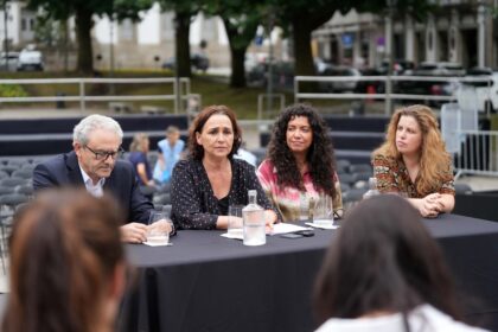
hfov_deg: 25.7
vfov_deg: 17.3
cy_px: 166
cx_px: 249
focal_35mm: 79
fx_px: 1093
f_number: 2.8
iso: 1600
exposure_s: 1/3200
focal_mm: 79
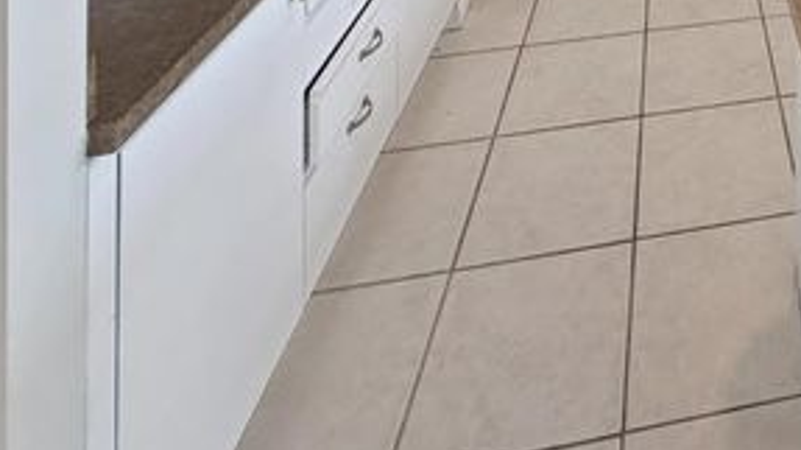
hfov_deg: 46.9
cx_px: 826
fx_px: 722
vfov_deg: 26.4
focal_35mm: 34
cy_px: -204
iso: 125
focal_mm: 2.22
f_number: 2.2
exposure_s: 1/120
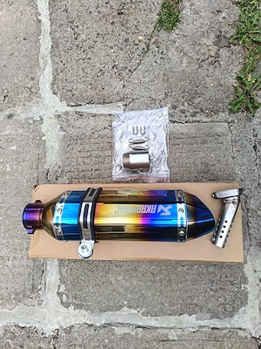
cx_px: 130
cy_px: 174
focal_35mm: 24
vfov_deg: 71.6
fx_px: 241
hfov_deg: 56.8
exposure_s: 1/130
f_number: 1.75
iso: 124
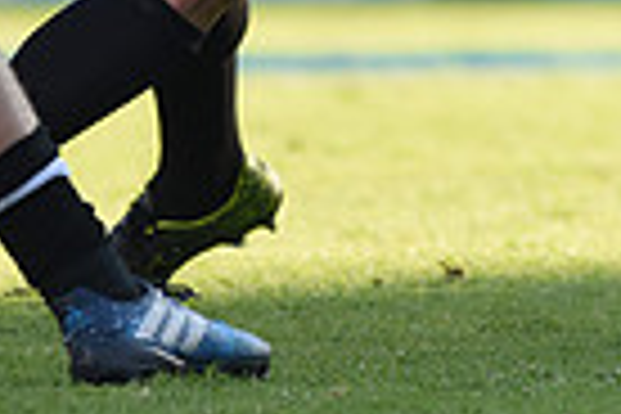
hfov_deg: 1.2
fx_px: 30496
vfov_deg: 0.8
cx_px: 1143
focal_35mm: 1768
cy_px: -358
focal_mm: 420
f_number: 4
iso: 640
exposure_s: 1/1000
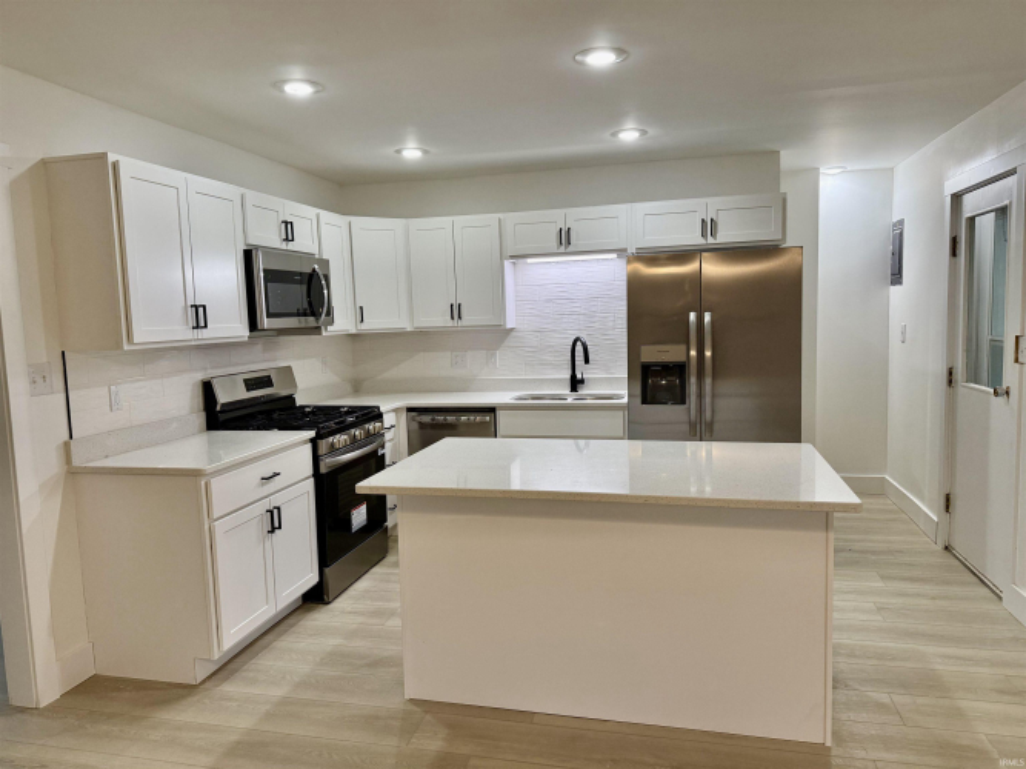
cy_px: 384
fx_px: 711
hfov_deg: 71.6
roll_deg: +1.9
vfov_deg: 56.8
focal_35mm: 24
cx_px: 513
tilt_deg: -6.1
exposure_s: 1/173
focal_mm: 6.76
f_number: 1.78
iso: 200
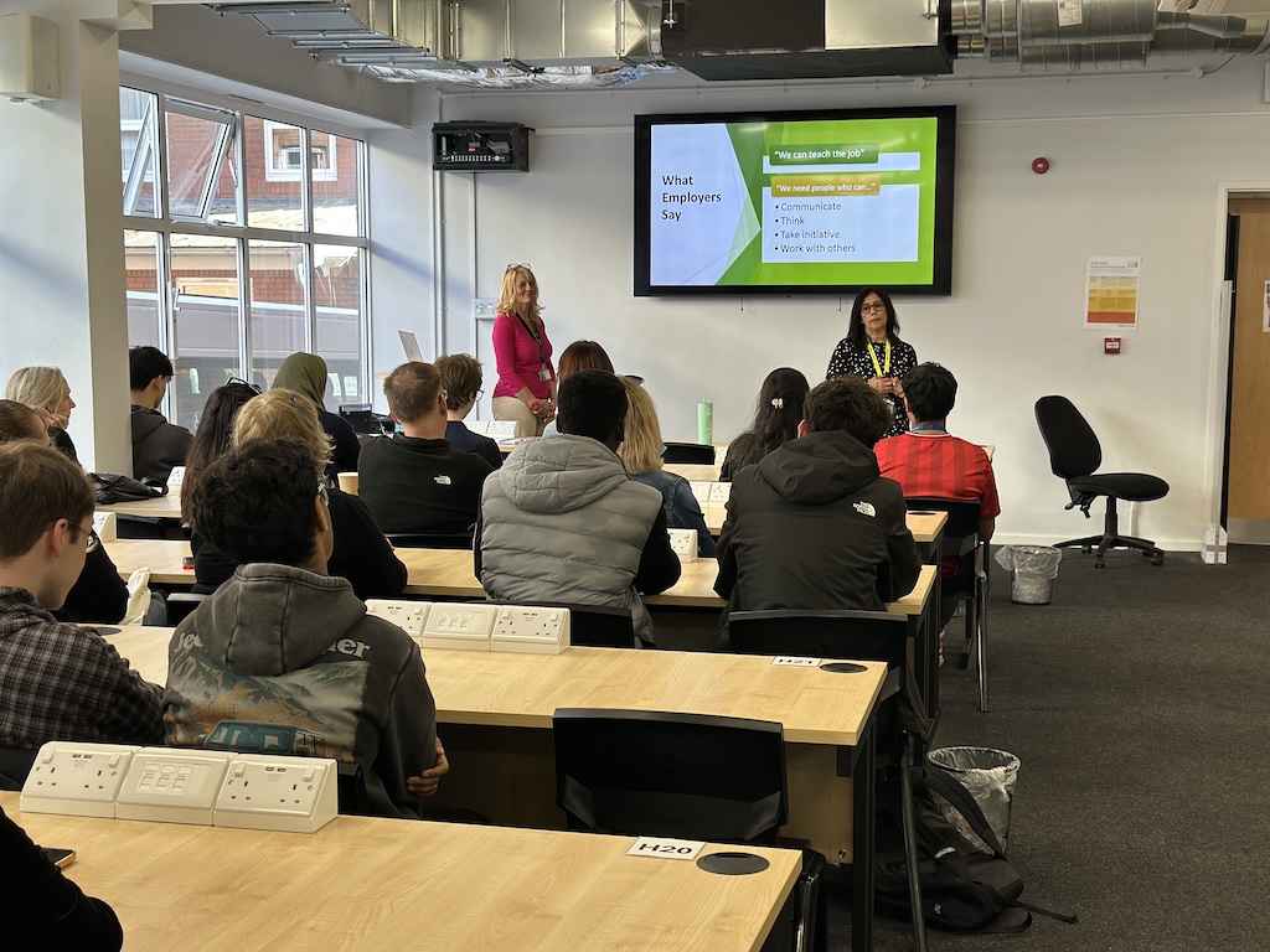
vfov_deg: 30.3
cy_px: 476
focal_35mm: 48
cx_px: 635
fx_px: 1761
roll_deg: +0.3
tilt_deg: -5.9
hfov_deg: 39.7
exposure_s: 1/120
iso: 80
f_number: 1.78
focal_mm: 6.86
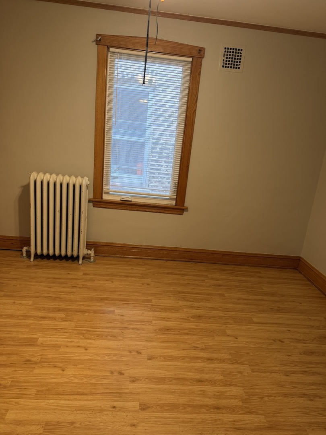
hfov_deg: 56.8
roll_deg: -5.2
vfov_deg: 71.6
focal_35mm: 24
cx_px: 163
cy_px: 218
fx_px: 301
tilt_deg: -16.5
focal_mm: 6.76
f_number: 1.78
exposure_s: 1/60
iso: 160
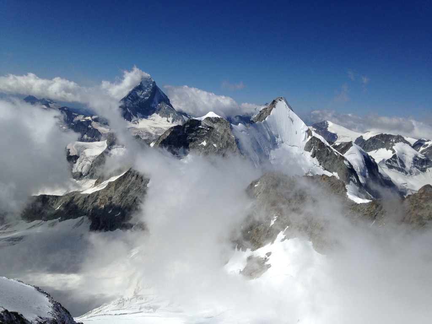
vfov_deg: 42.9
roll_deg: -6.8
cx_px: 216
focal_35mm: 33
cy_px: 162
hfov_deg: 55.4
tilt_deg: -13.1
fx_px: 412
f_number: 2.4
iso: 50
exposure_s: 1/4926
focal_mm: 4.12
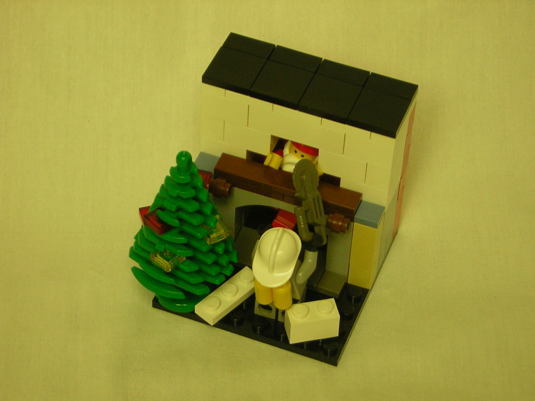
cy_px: 200
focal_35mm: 108
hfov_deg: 18.2
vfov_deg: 13.7
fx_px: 1669
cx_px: 268
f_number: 4.7
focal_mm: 14.1
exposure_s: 1/5.3
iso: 85
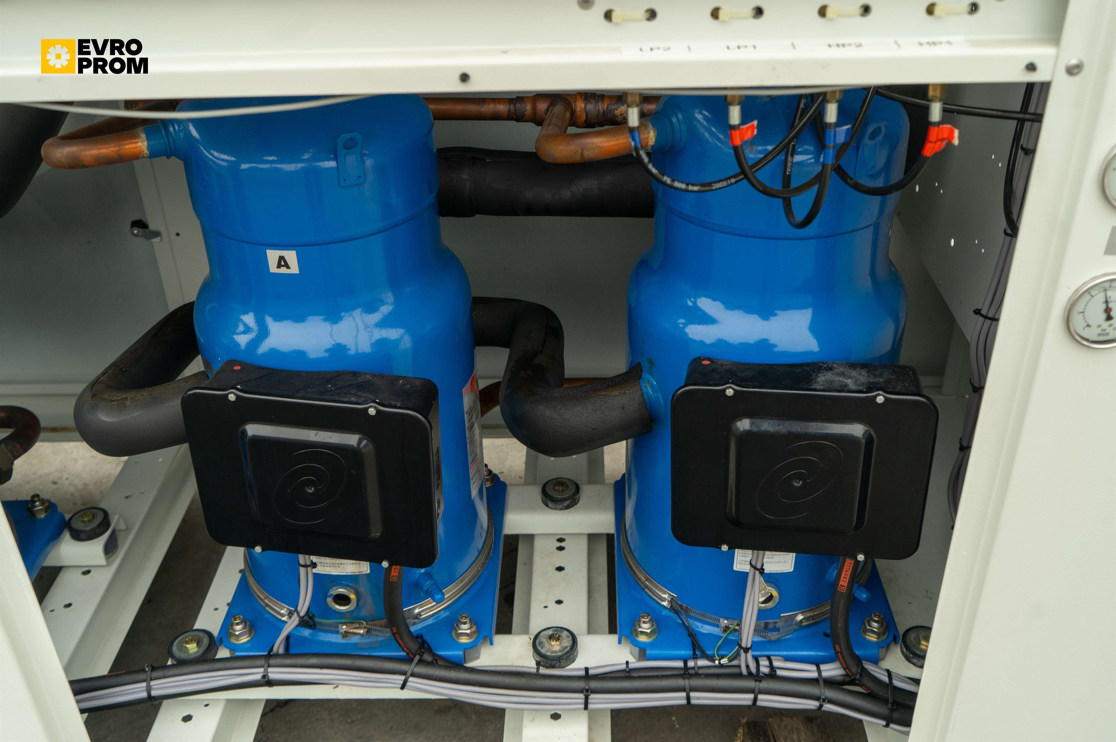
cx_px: 558
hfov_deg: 57.3
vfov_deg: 39.9
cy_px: 371
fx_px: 1022
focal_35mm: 33
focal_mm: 33
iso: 320
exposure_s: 1/125
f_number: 5
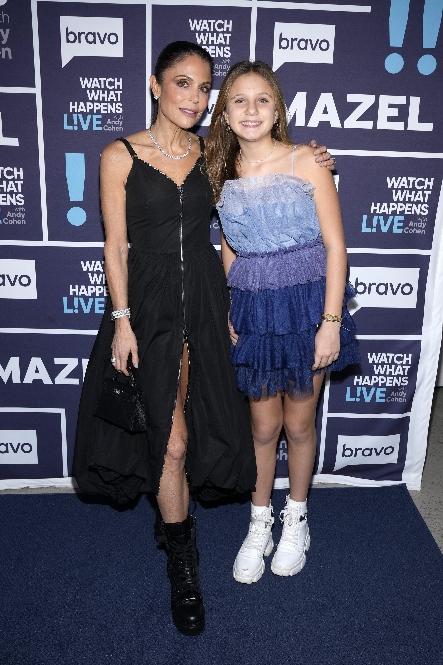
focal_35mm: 36
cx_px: 222
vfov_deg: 53.1
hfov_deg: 36.9
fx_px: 664
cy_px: 332
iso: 800
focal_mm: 36
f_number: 7.1
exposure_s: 1/250
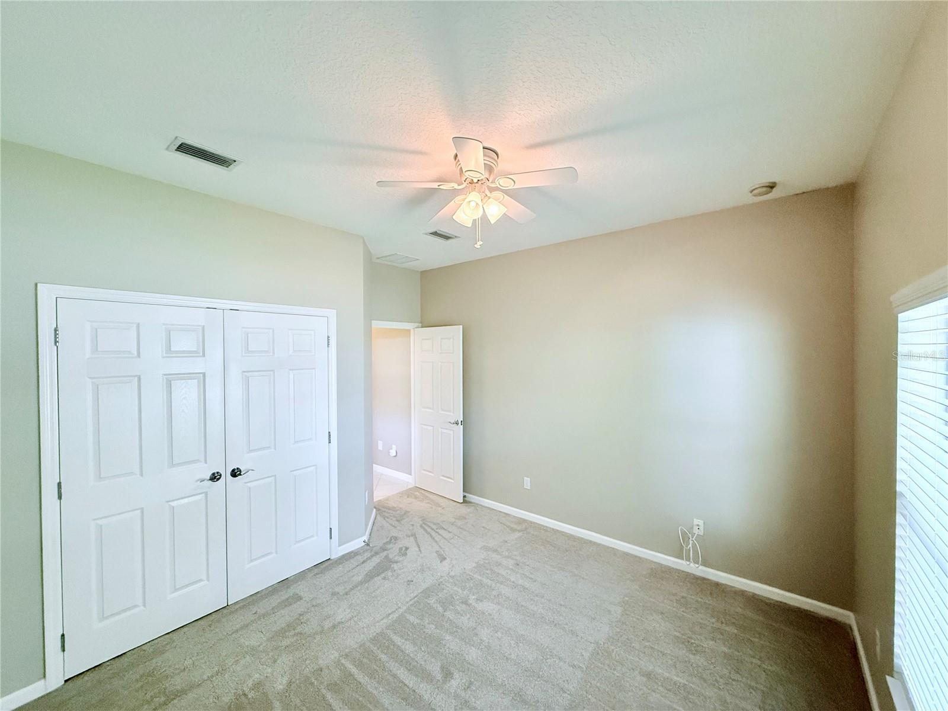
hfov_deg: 102.1
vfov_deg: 85.7
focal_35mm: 14
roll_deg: +0.5
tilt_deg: +0.3
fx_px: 383
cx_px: 474
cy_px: 356
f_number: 2.2
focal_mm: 2.22
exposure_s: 1/120
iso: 400
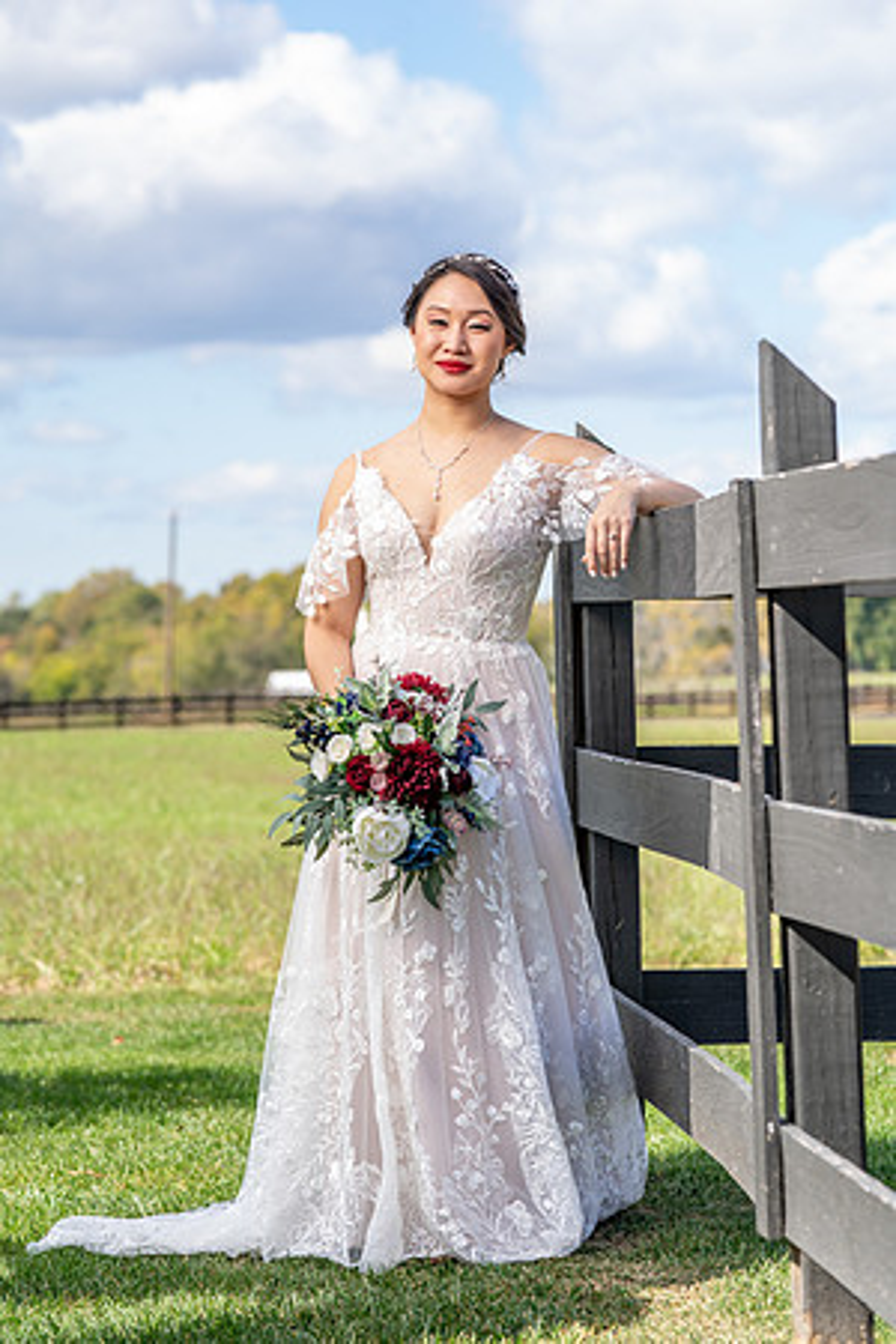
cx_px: 448
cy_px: 672
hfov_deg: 12.3
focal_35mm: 111
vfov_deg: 18.4
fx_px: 4144
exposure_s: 1/200
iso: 64
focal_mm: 111
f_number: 5.6
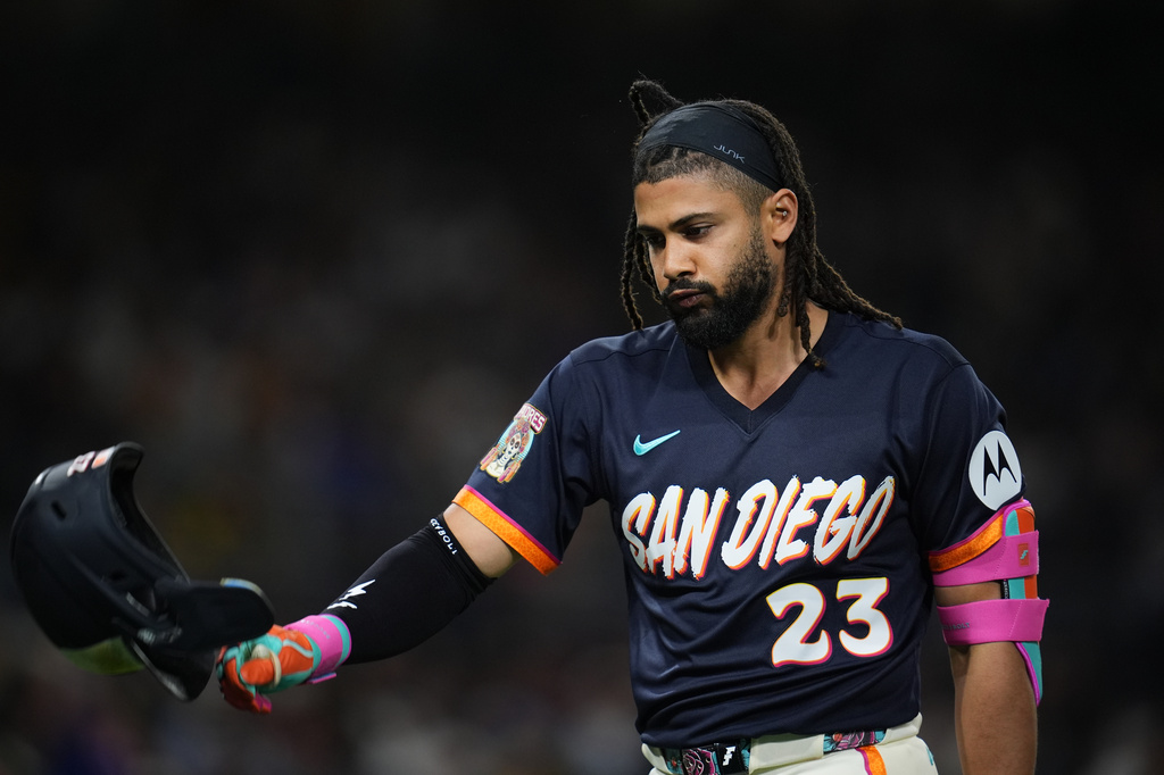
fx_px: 12928
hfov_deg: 5.2
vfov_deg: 3.4
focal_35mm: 400
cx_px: 582
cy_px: 388
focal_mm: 400
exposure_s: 1/2000
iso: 2500
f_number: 2.8
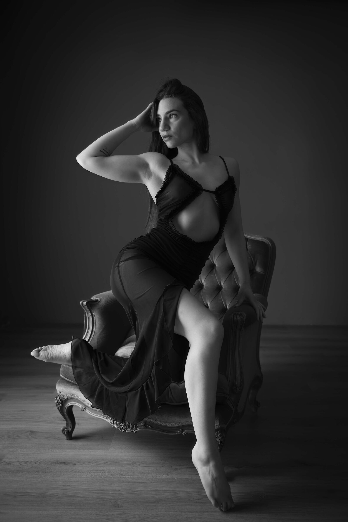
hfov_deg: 41.1
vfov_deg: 58.7
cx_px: 174
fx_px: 464
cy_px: 261
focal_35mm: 32
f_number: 2.8
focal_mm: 32
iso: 800
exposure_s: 1/125
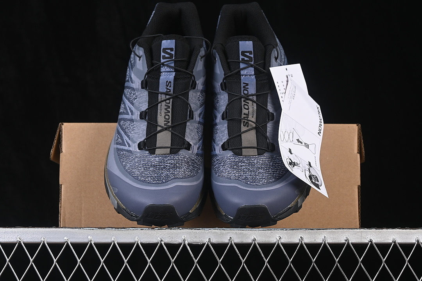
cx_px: 211
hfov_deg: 27.0
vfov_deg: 18.2
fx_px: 879
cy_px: 140
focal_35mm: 75
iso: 160
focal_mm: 50
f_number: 7.1
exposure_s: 1/60
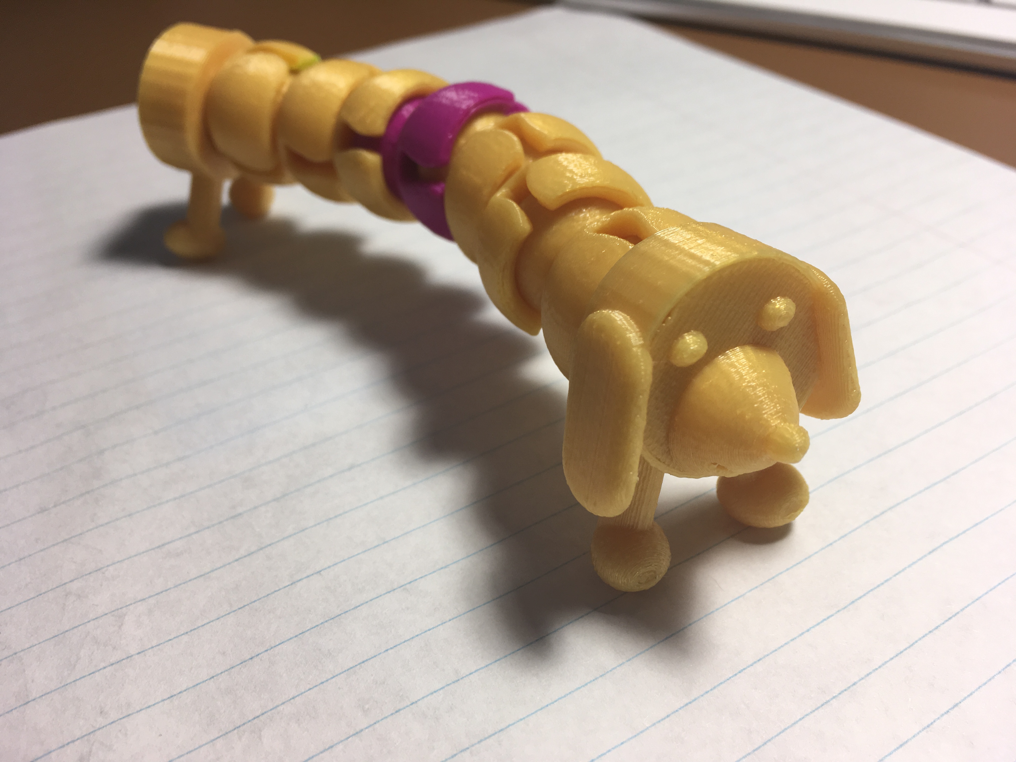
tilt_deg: -39.2
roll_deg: +3.6
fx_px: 851
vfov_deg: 48.2
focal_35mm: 29
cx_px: 508
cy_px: 381
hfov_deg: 61.7
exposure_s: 1/60
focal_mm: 4.15
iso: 25
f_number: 2.2
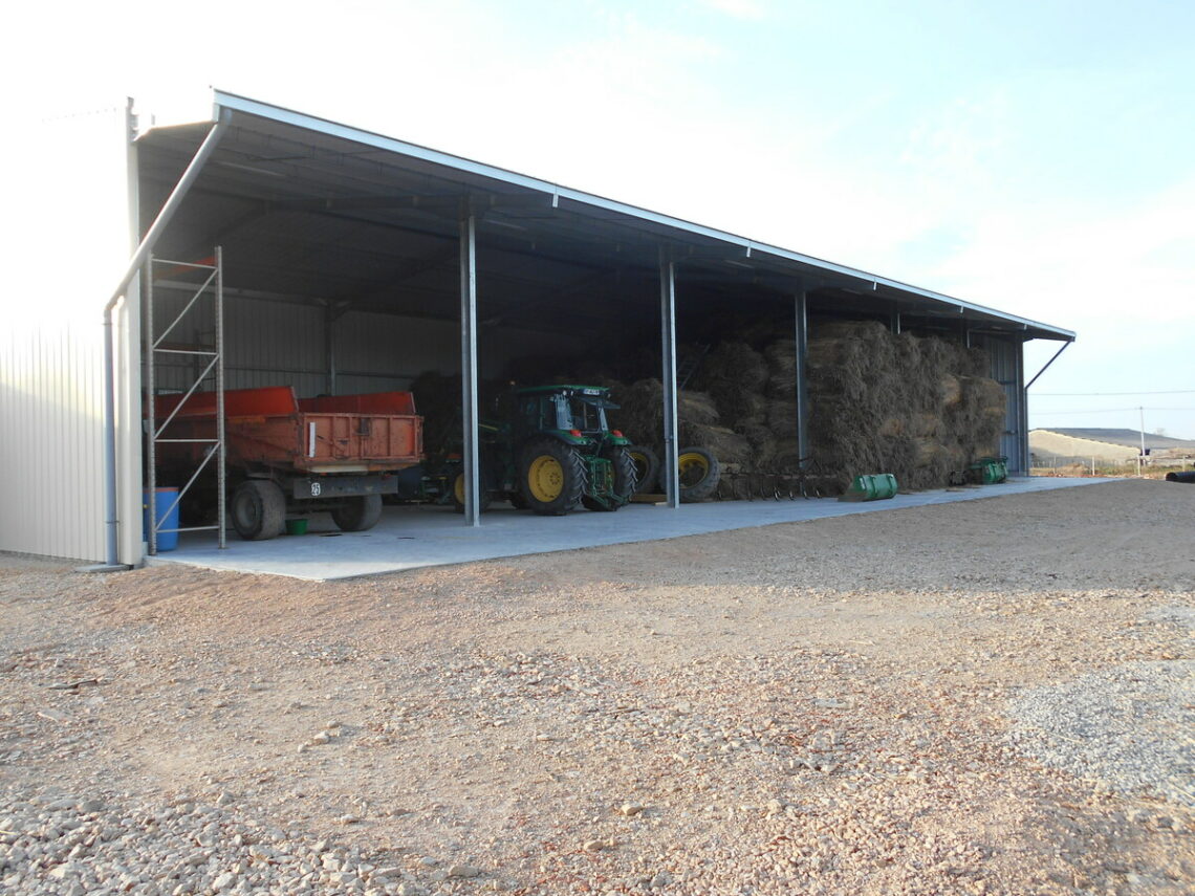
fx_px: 1036
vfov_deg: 46.8
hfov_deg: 60.0
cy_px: 448
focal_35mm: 30
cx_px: 598
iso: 80
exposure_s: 1/160
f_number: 3.4
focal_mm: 5.1
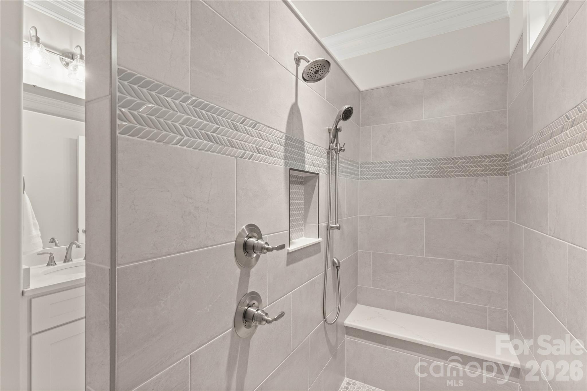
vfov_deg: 70.4
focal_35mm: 17
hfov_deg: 93.3
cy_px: 196
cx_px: 294
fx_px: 277
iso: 400
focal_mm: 17
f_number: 7.1
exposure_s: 1/3
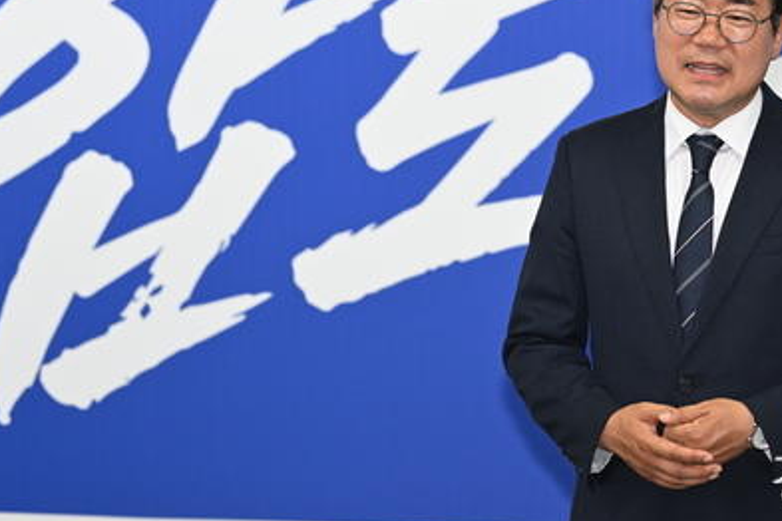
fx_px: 5300
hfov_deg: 8.4
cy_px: 163
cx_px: 486
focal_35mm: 244
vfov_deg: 5.6
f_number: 6.3
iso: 2500
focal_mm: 160
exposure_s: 1/250
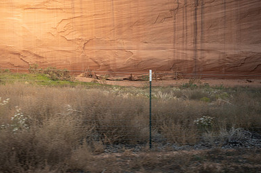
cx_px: 114
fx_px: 572
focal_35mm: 79
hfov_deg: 25.7
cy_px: 73
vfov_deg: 17.2
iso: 400
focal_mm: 52
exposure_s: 1/160
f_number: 4.5
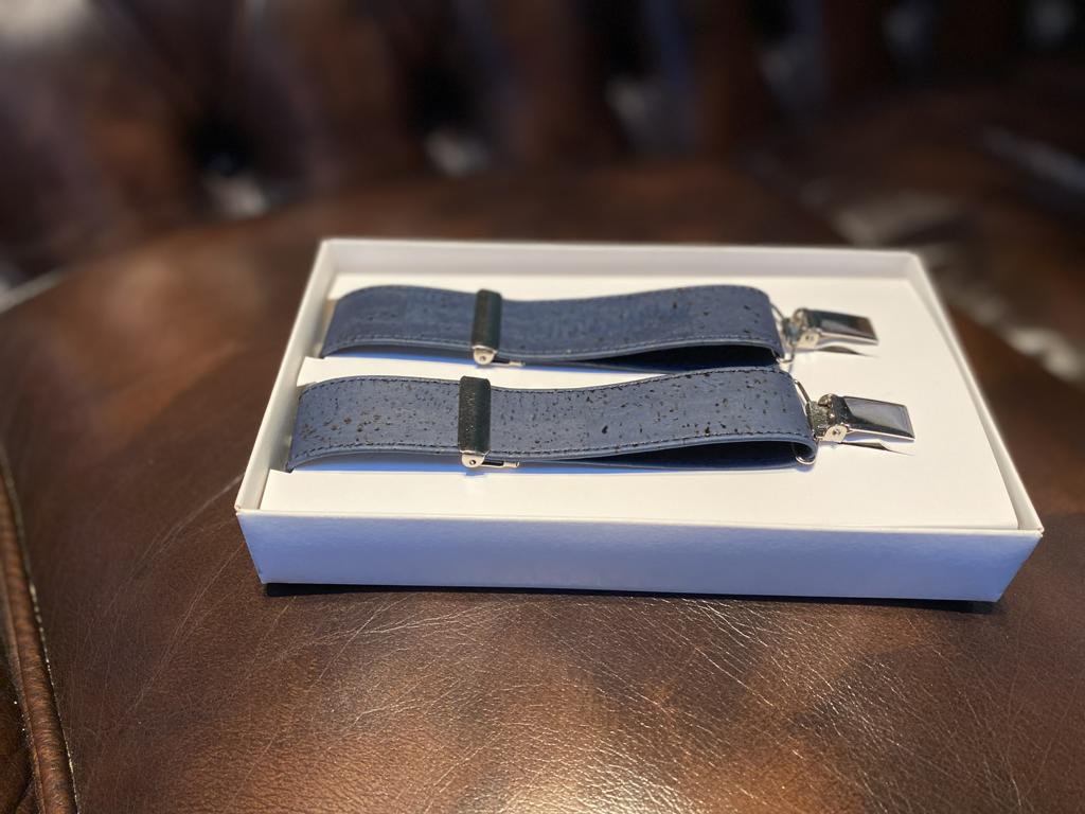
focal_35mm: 26
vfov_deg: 53.1
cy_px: 407
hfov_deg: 67.3
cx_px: 542
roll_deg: +1.4
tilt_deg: -39.1
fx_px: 815
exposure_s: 1/100
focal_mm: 4.25
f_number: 1.8
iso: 80
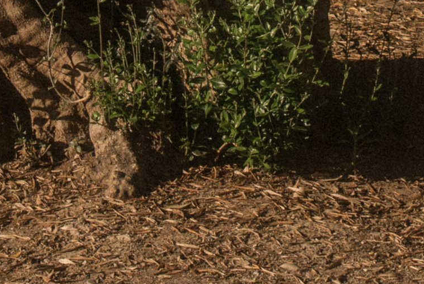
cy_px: -214
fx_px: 2322
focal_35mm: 197
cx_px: 303
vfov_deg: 6.8
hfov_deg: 10.4
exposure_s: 1/250
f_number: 5.6
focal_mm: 35
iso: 125
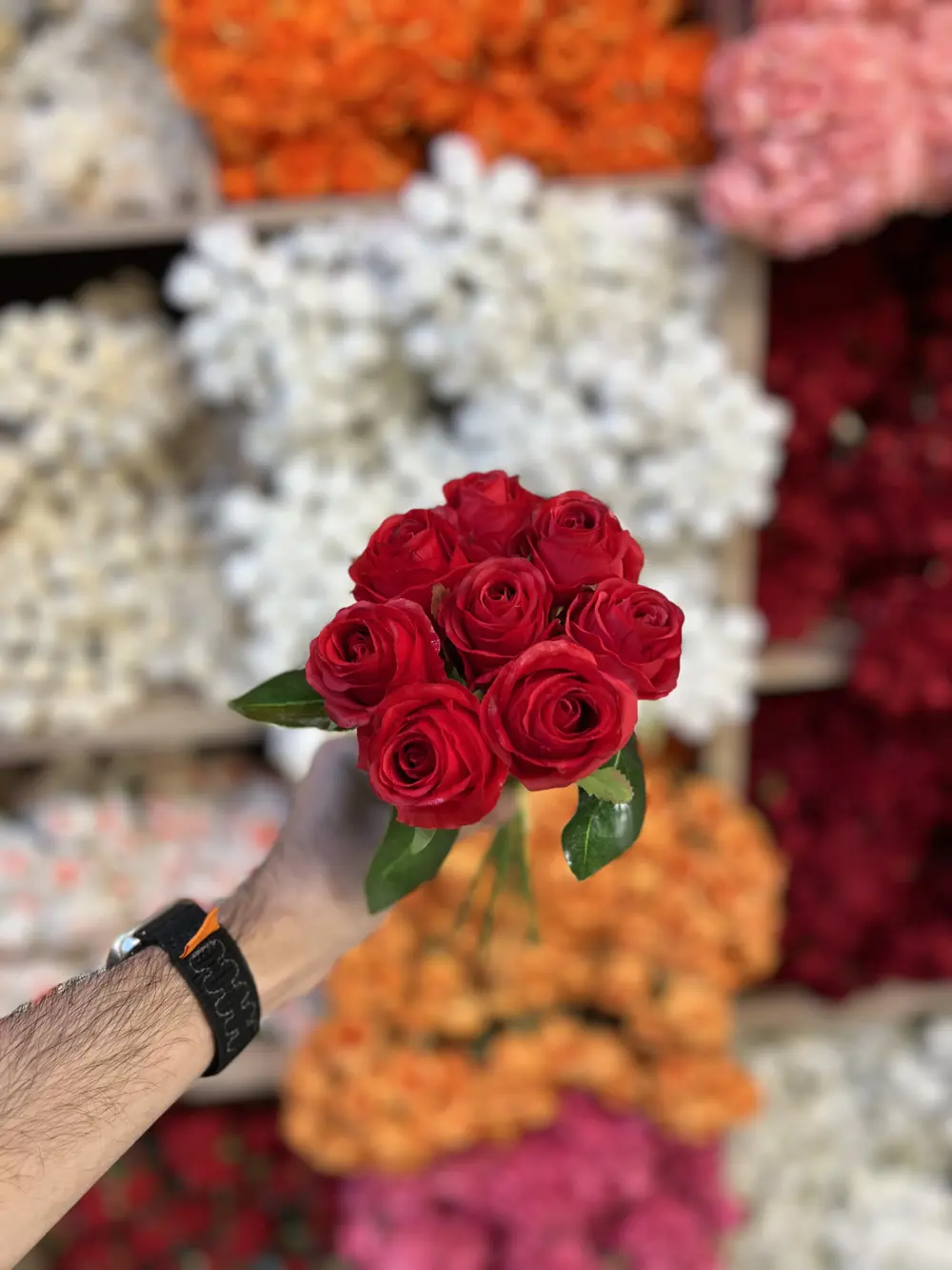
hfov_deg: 53.1
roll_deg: +3.3
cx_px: 476
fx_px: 953
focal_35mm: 26
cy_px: 635
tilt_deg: -22.2
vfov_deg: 67.3
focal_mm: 5.7
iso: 50
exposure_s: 1/100
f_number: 1.5
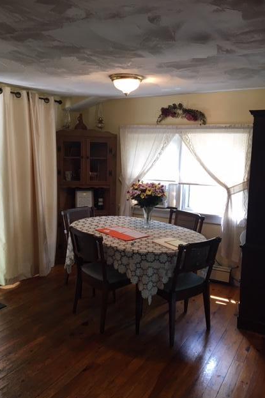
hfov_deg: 42.3
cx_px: 135
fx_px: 342
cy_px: 202
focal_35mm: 31
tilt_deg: -7.8
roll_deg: -2.7
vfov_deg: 60.3
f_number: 2.2
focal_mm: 4.15
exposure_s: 1/33
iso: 40
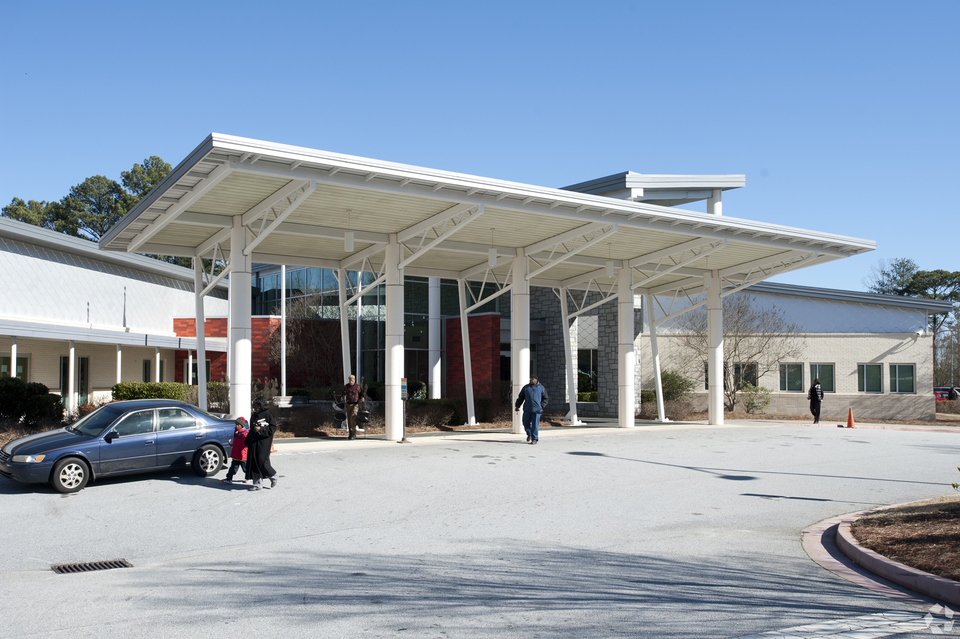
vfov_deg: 41.1
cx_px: 480
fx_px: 853
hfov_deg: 58.8
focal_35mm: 32
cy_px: 320
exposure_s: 1/400
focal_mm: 32
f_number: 10
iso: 200
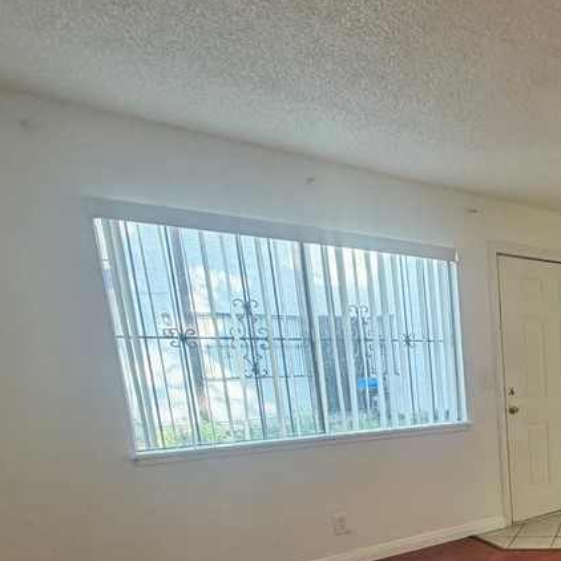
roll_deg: +0.0
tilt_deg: -11.1
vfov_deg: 50.3
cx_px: 634
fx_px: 550
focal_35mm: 30
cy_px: 461
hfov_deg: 41.5
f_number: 2.2
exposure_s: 1/60
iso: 160
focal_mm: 2.22
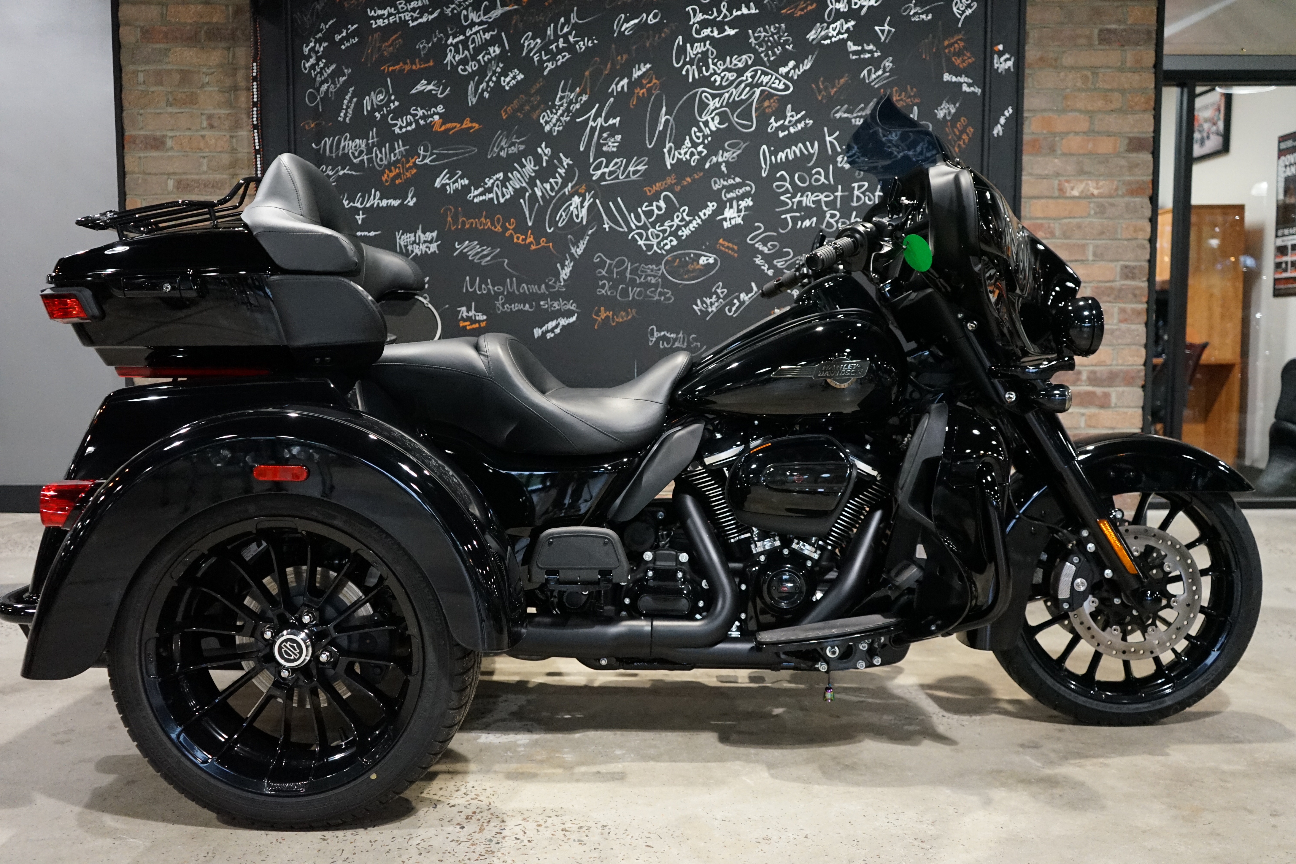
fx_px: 1116
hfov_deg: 60.3
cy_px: 432
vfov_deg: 42.3
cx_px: 648
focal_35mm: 31
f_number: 3.5
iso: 4000
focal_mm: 31
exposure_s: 1/160
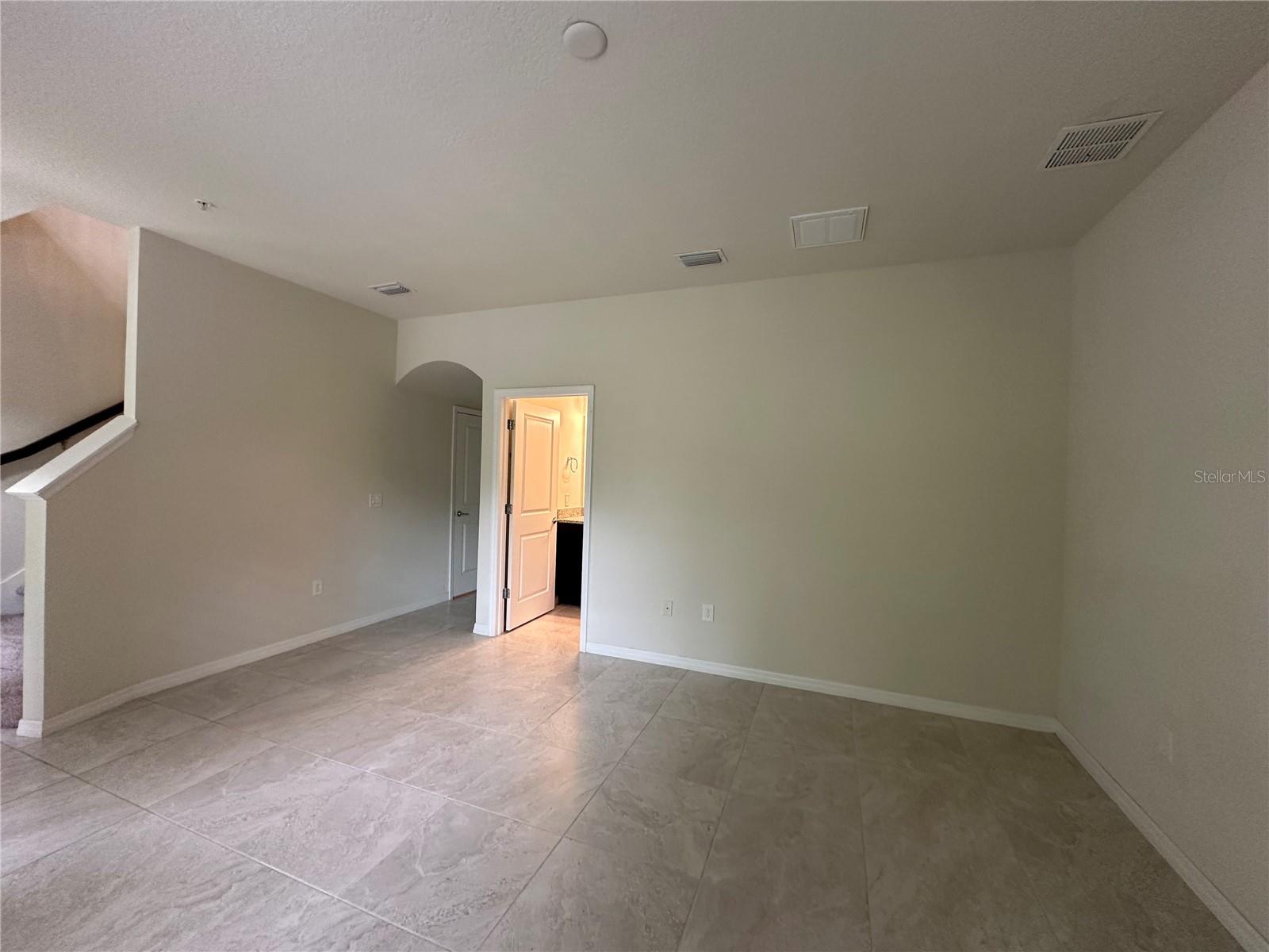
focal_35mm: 14
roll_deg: -2.2
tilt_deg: -0.5
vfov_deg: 85.7
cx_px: 634
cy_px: 476
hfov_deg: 102.1
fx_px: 513
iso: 200
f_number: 2.2
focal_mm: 2.22
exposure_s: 1/60
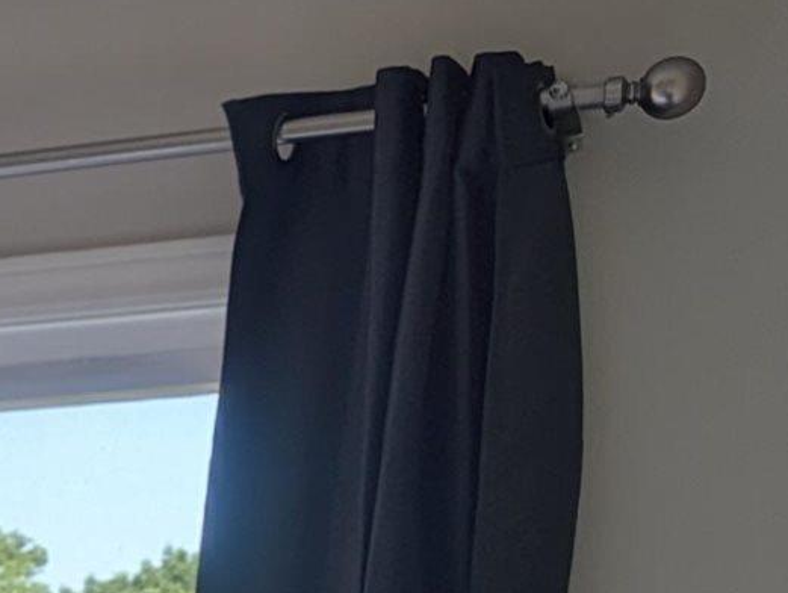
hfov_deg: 11.0
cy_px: 1420
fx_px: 3213
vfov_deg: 9.4
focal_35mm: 141
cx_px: -1304
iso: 19
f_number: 1.68
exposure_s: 1/120
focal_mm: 6.9
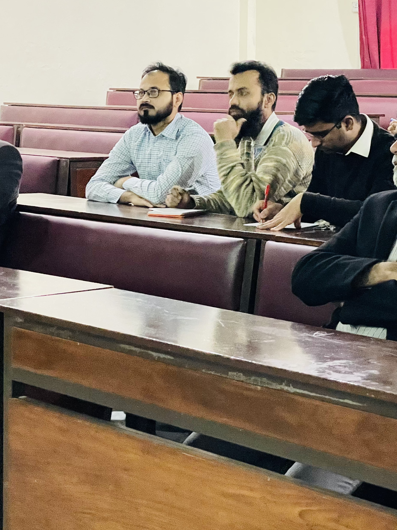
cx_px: 305
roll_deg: -1.3
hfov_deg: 17.3
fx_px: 1300
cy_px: 241
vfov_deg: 23.0
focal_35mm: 85
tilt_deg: -5.8
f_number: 2
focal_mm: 6
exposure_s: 1/20
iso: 1600
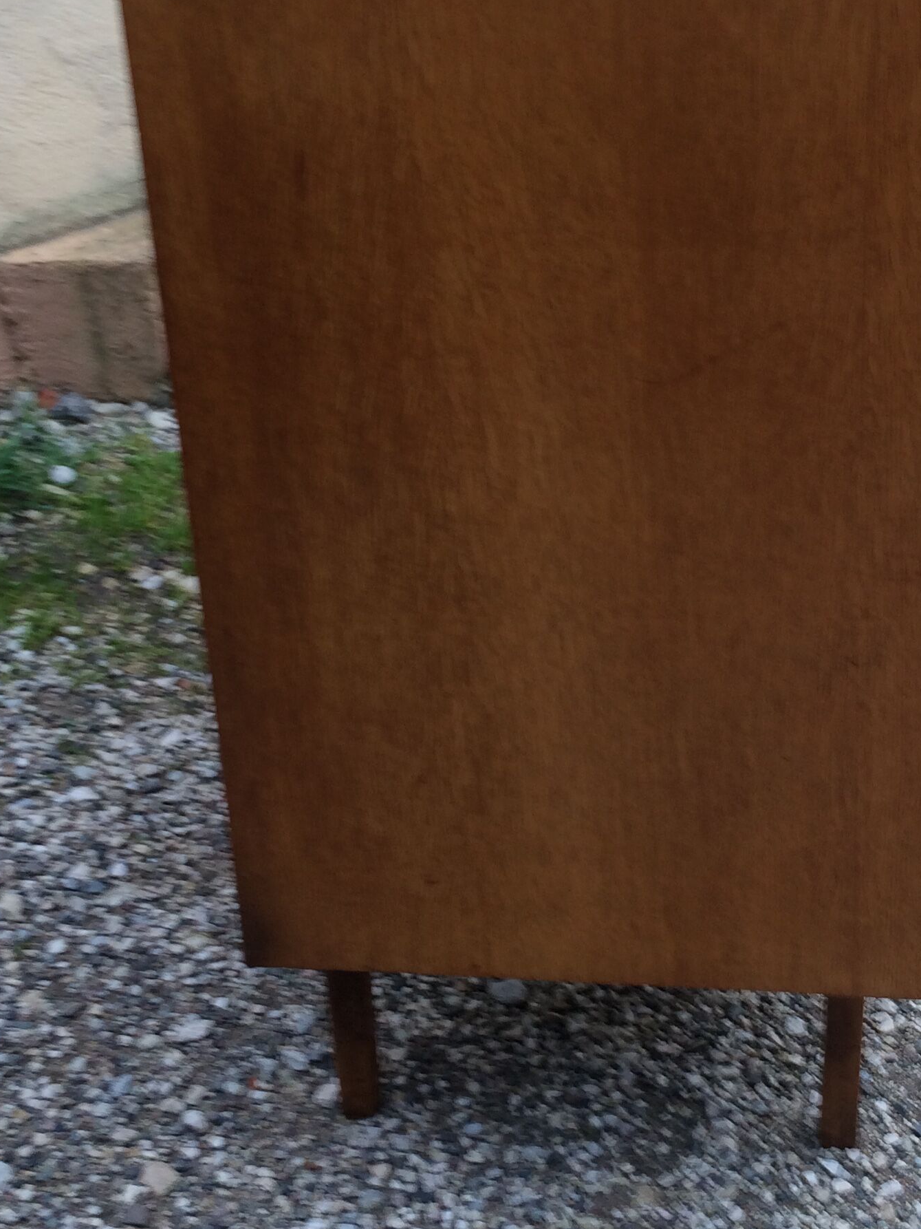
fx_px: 1881
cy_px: 557
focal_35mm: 53
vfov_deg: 36.1
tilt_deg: -28.7
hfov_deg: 27.3
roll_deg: +3.6
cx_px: 647
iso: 50
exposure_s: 1/60
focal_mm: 4.15
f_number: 2.2
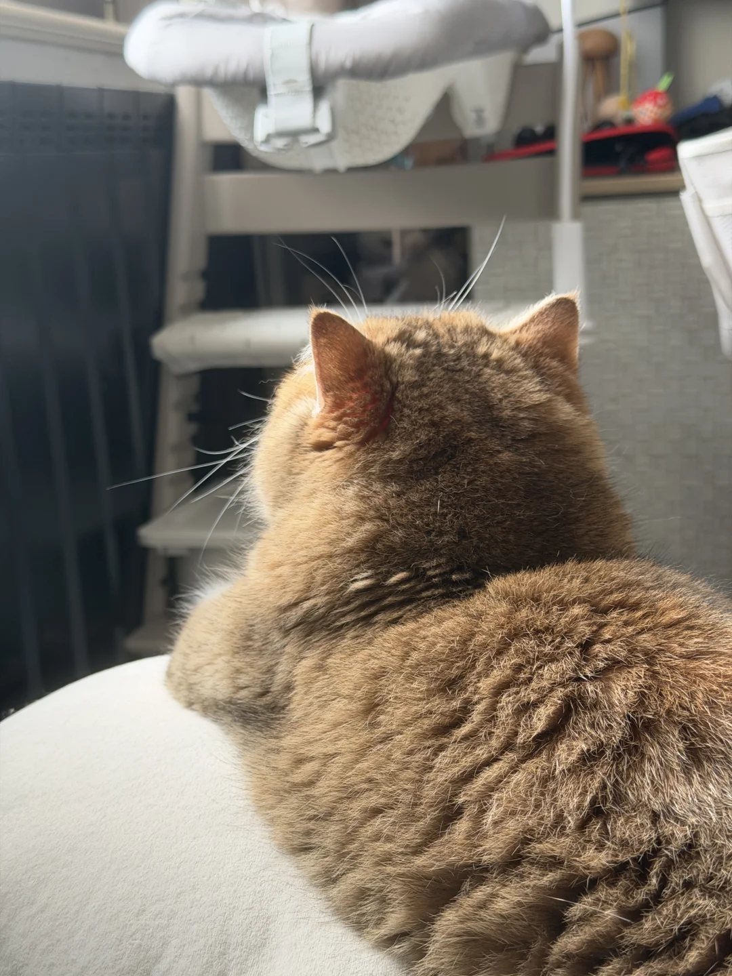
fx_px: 1353
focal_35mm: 48
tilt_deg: -14.4
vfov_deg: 39.7
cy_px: 488
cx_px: 366
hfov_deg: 30.3
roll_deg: +2.7
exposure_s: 1/60
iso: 125
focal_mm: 6.76
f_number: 1.78
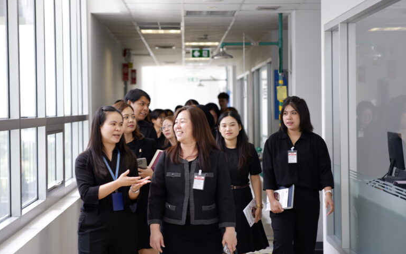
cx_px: 203
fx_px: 952
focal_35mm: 86
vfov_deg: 15.2
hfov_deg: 24.1
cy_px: 124
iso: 200
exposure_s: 1/180
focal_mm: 56
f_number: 1.7
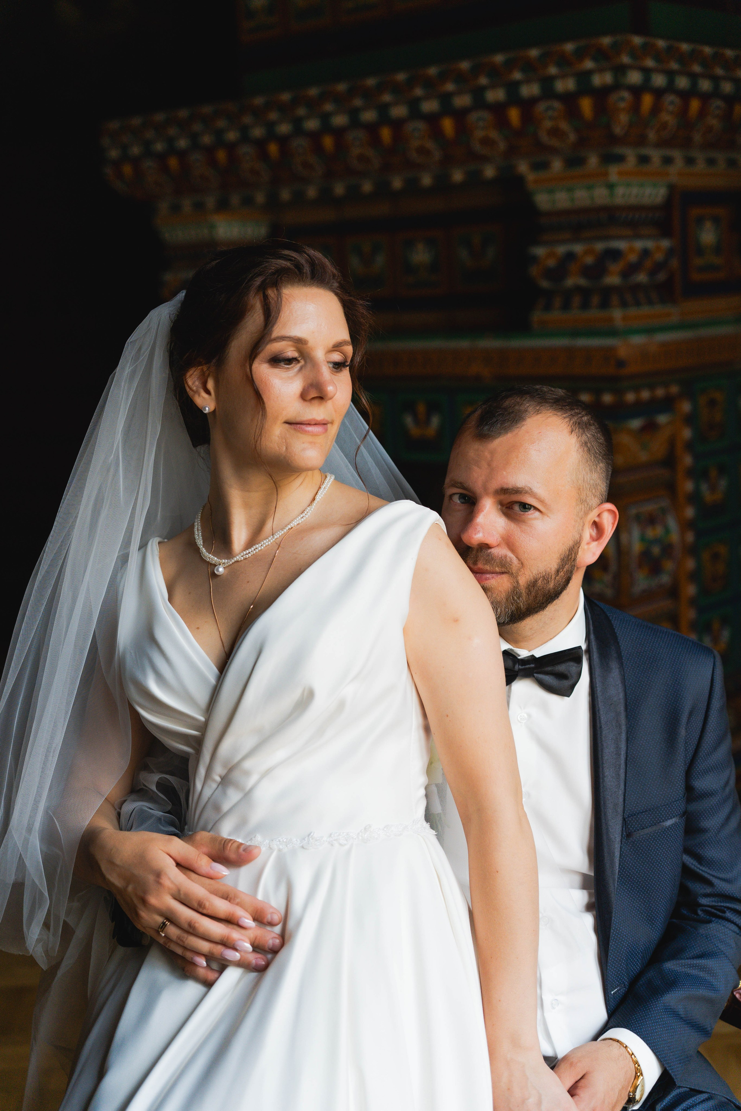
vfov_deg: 39.2
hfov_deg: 26.7
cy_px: 556
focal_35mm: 51
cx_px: 370
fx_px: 1562
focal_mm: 50.6
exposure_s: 1/200
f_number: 2.8
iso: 1250
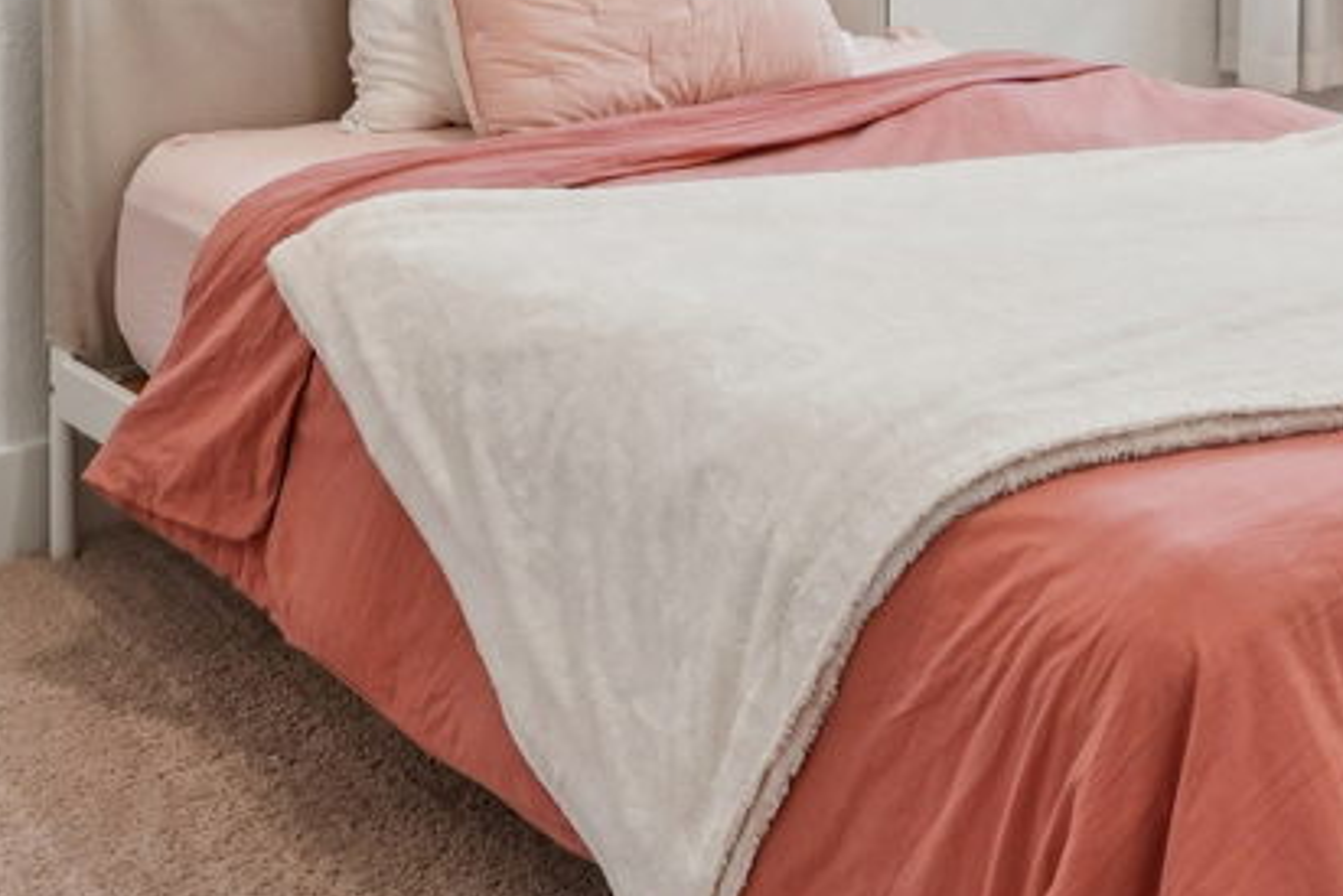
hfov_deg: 33.5
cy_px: -404
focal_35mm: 59
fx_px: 2202
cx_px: 952
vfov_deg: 20.2
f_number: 8
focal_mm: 15
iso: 800
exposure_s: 1/30
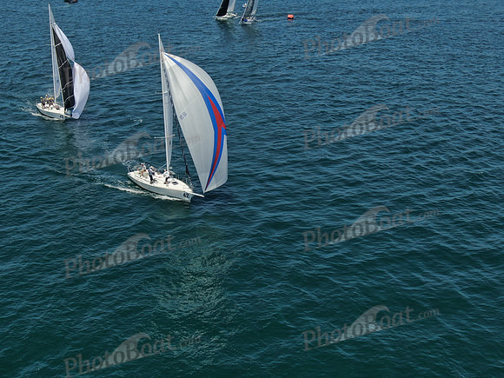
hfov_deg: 39.7
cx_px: 252
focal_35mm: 48
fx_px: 699
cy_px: 189
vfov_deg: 30.3
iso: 100
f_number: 3.8
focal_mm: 8.6
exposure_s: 1/1250
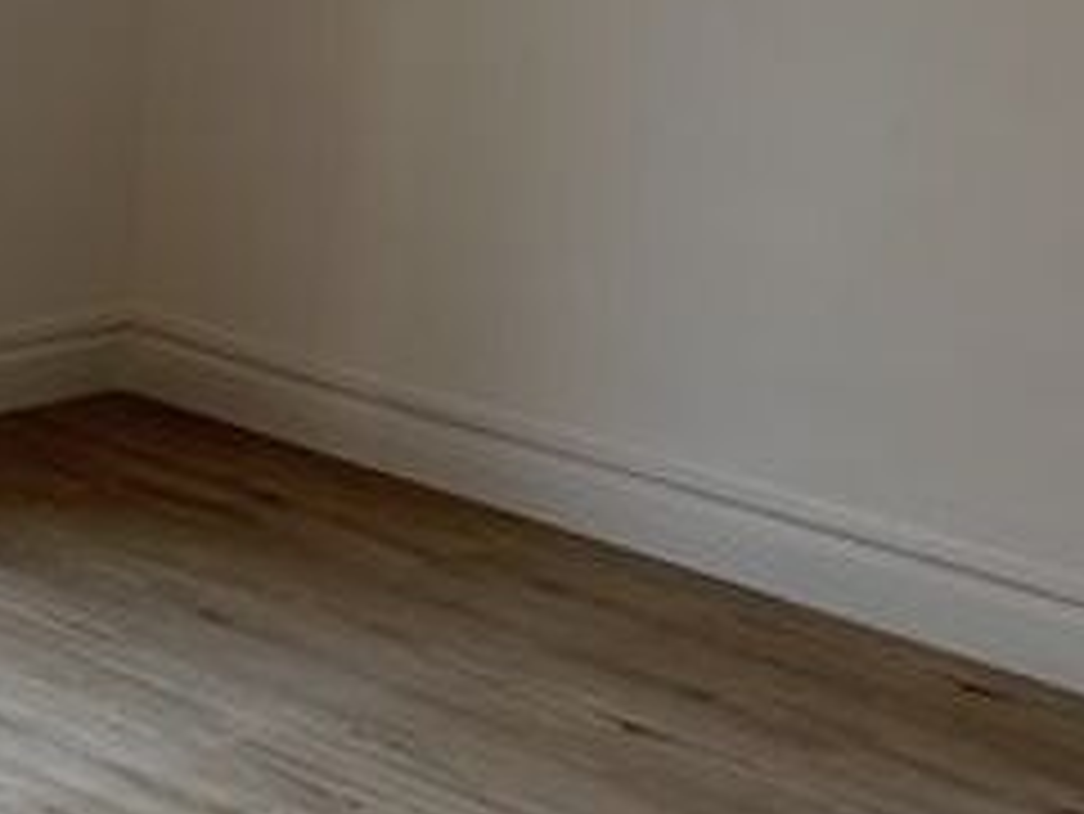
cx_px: -756
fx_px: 3384
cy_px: 202
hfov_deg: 15.9
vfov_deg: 13.7
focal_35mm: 108
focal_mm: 5.7
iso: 40
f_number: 1.5
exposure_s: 1/100
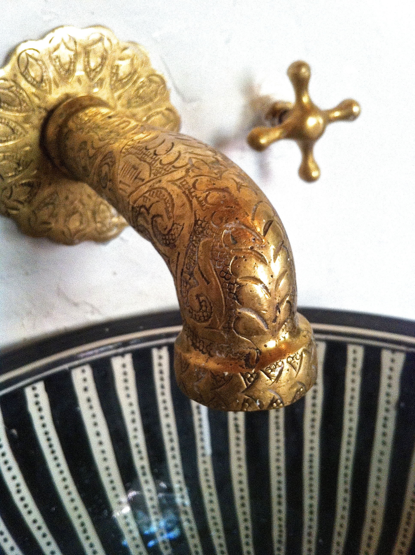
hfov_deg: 40.6
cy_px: 278
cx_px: 208
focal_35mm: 35
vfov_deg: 52.7
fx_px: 561
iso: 200
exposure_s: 1/15
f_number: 2.8
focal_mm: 3.85
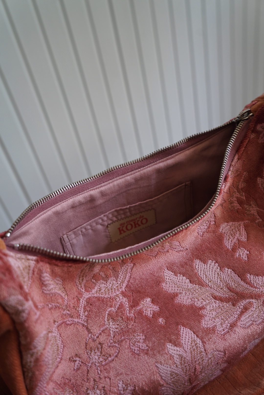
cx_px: 132
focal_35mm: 26
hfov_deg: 49.6
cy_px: 198
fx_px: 285
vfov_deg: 69.4
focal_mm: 26
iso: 400
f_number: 4
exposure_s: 1/60
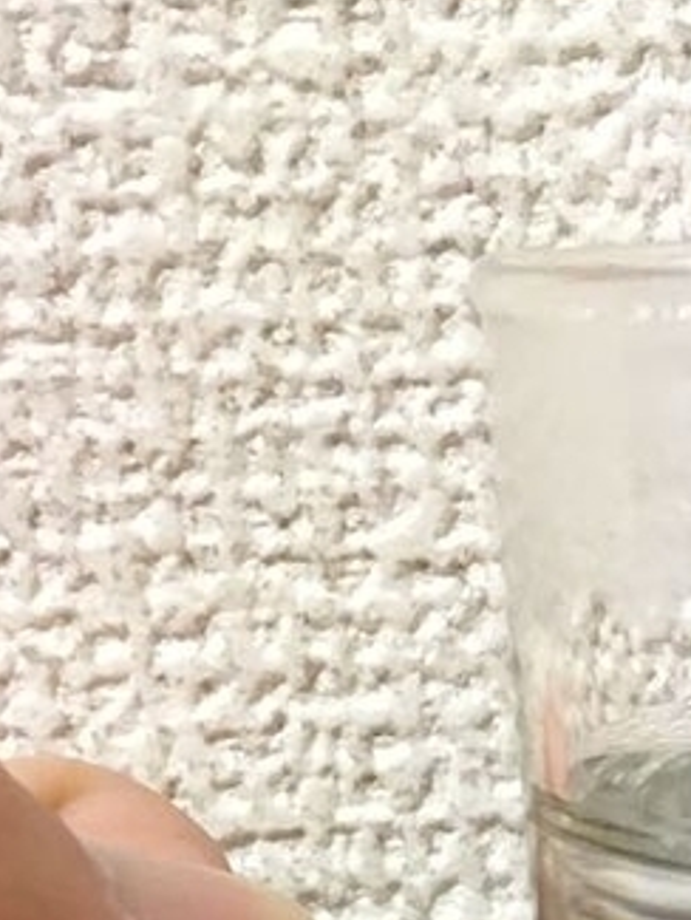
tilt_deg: -22.0
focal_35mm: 107
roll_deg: -0.1
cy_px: 1455
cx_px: 1011
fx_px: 2846
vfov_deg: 16.4
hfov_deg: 13.1
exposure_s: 1/24
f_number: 2.2
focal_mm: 4.15
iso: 200
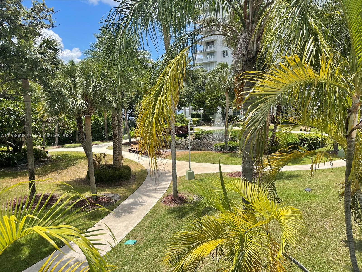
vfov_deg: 53.1
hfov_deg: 67.3
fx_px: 272
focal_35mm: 26
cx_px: 181
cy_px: 136
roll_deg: +0.5
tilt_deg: -8.2
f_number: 1.6
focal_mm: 5.1
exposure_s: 1/2597
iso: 32
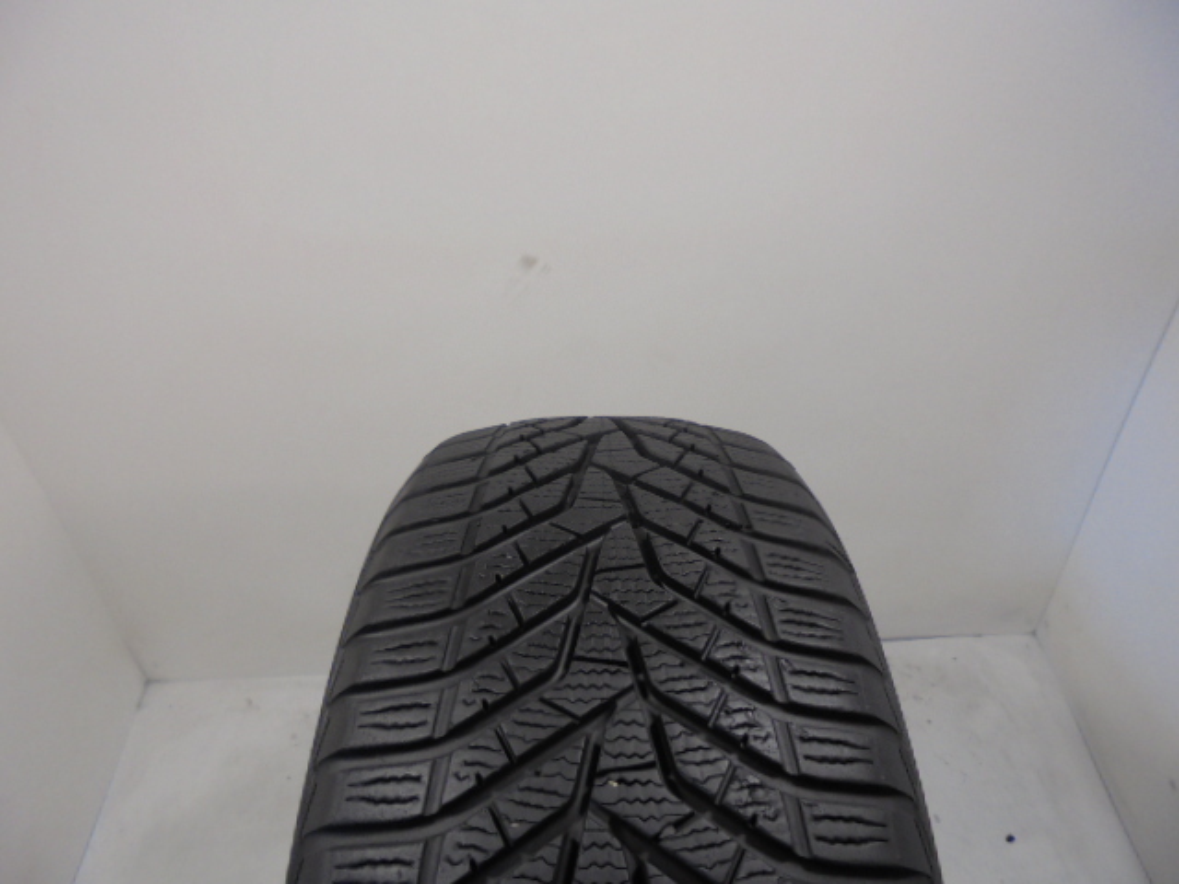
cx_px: 590
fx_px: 886
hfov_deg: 67.3
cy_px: 442
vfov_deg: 53.1
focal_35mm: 26
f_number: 3.5
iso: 100
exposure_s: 1/30
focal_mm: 4.6
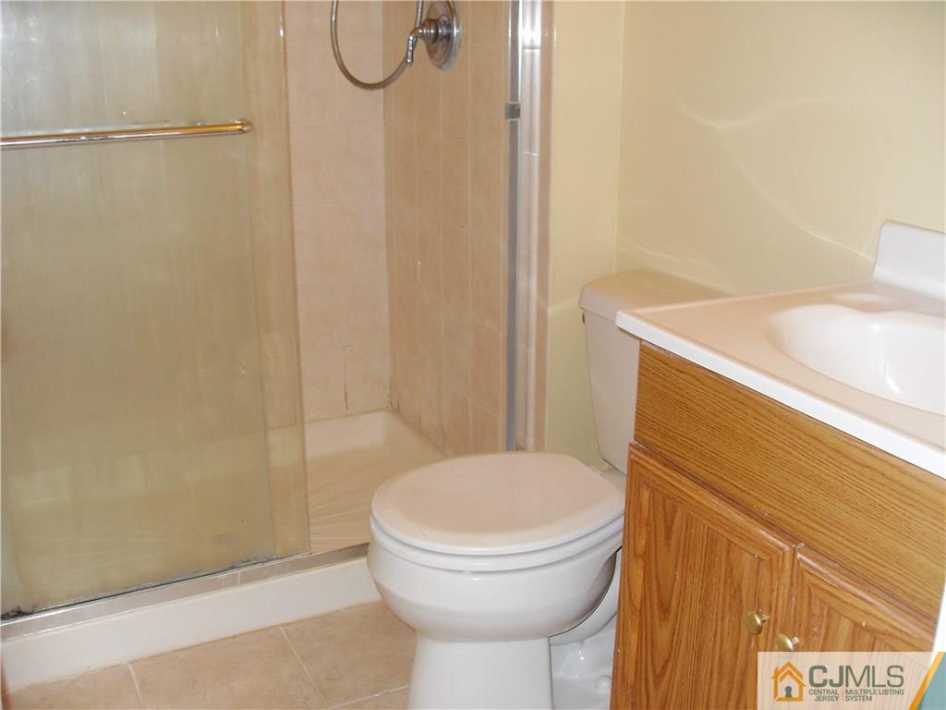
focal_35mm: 34
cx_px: 473
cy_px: 355
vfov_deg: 41.8
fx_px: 929
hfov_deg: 54.0
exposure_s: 1/45
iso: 100
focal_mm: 6.3
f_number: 2.8
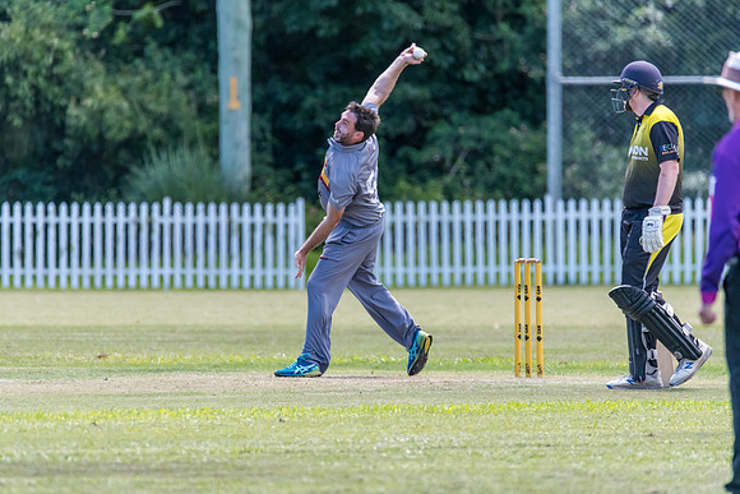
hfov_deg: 3.4
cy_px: 244
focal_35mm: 608
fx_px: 12496
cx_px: 365
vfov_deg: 2.3
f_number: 6.3
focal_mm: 600
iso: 1800
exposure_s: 1/2000
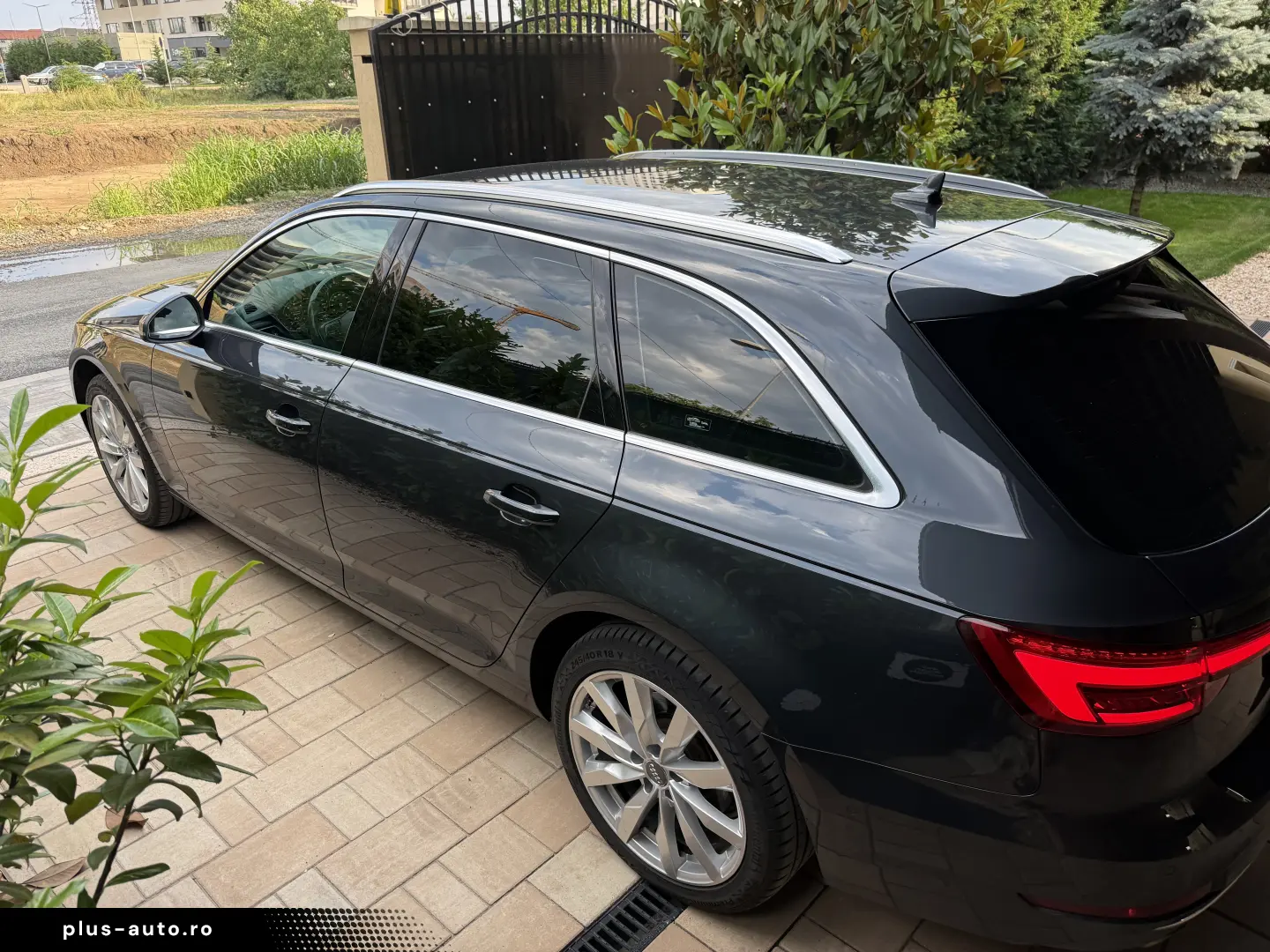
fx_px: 881
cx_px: 635
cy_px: 476
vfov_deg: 56.8
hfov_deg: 71.6
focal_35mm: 24
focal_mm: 6.76
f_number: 1.78
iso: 100
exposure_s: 1/405
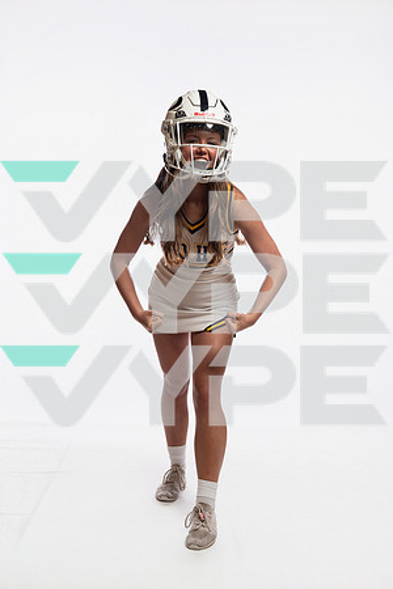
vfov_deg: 48.5
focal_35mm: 40
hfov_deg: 33.4
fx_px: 655
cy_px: 294
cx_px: 196
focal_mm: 40
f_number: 5.6
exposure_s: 1/250
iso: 640
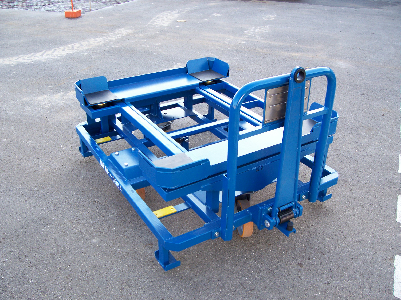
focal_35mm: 34
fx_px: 394
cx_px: 200
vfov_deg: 41.8
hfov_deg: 54.0
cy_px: 150
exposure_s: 1/102
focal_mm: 5.6
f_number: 2.7
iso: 80
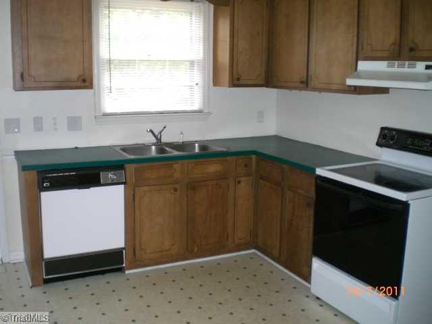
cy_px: 162
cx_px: 216
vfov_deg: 37.7
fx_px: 474
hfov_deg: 49.0
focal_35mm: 38
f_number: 3.1
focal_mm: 6.3
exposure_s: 1/60
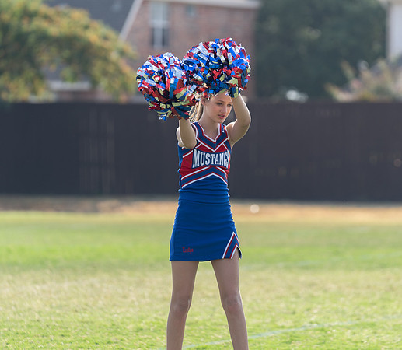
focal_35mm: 279
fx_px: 3437
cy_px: 153
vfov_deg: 5.8
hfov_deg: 6.7
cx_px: 201
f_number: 3.5
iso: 100
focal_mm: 200
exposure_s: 1/1000
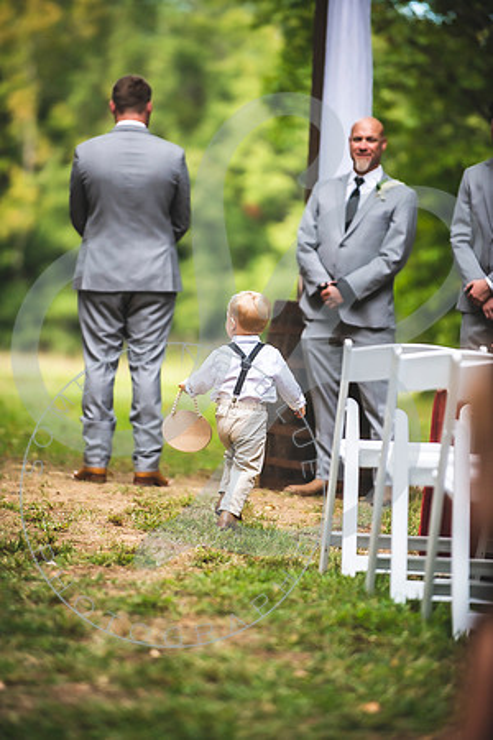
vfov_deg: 10.3
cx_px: 246
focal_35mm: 200
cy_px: 370
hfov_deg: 6.9
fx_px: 4108
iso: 500
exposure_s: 1/640
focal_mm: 200
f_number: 2.8
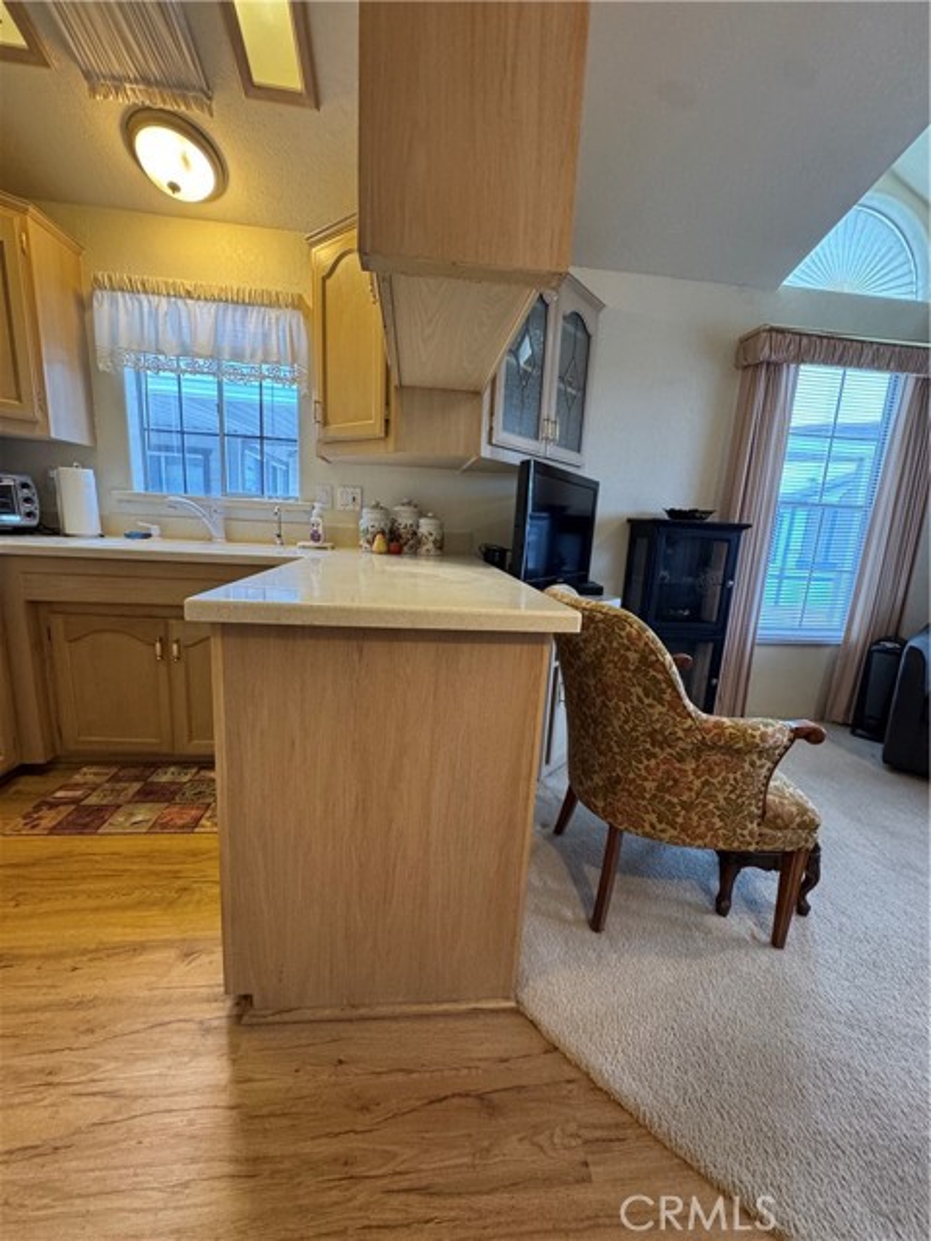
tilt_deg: -11.8
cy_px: 620
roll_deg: -1.8
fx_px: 502
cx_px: 466
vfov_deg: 102.1
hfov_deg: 85.7
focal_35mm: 14
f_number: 2.2
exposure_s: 1/60
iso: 500
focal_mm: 2.22
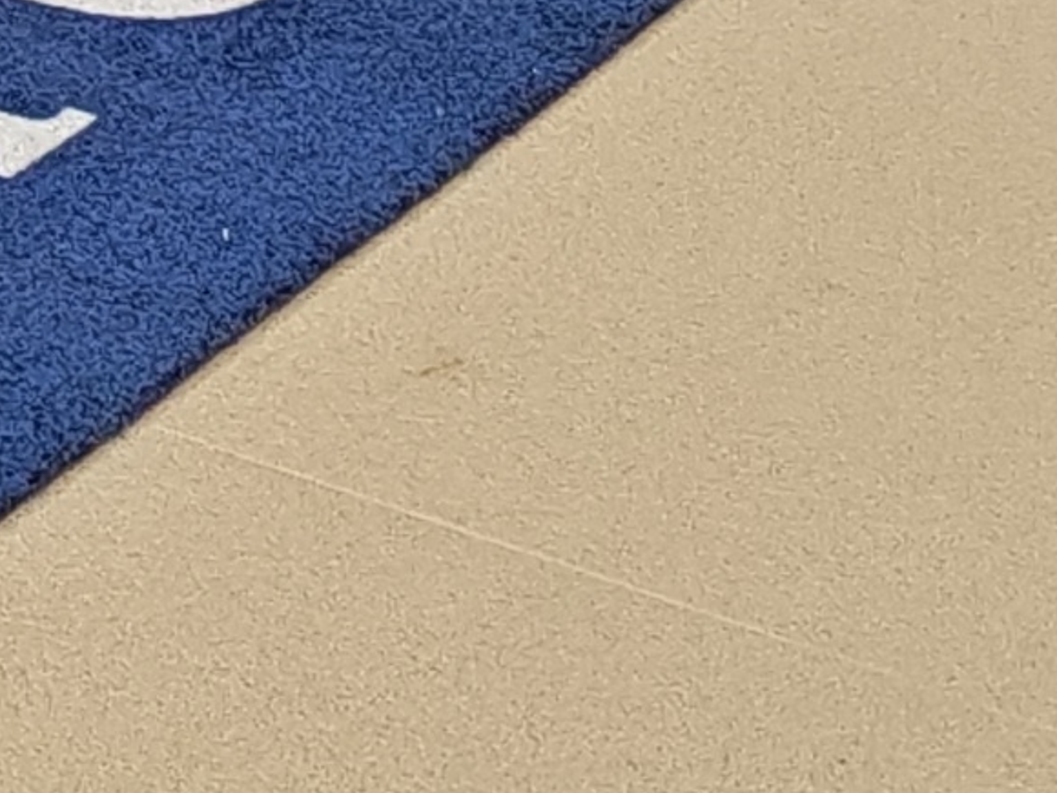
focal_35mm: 233
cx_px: -1418
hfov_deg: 7.9
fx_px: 7115
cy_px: -1675
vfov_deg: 5.9
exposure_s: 1/100
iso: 160
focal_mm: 6.12
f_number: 1.9
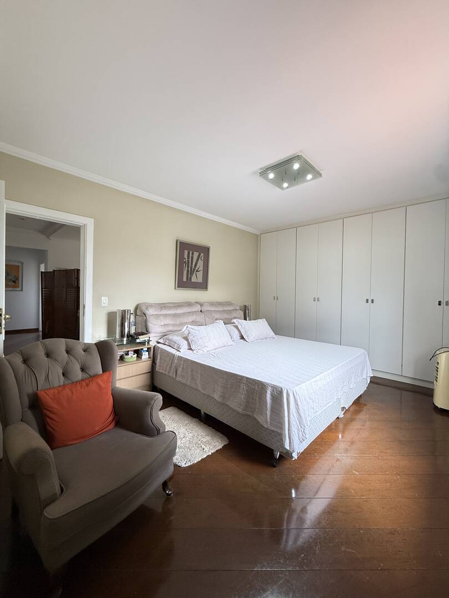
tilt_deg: -0.4
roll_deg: -1.7
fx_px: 242
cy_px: 299
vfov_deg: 102.1
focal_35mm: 14
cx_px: 224
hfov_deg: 85.7
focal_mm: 2.22
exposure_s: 1/120
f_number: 2.2
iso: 160
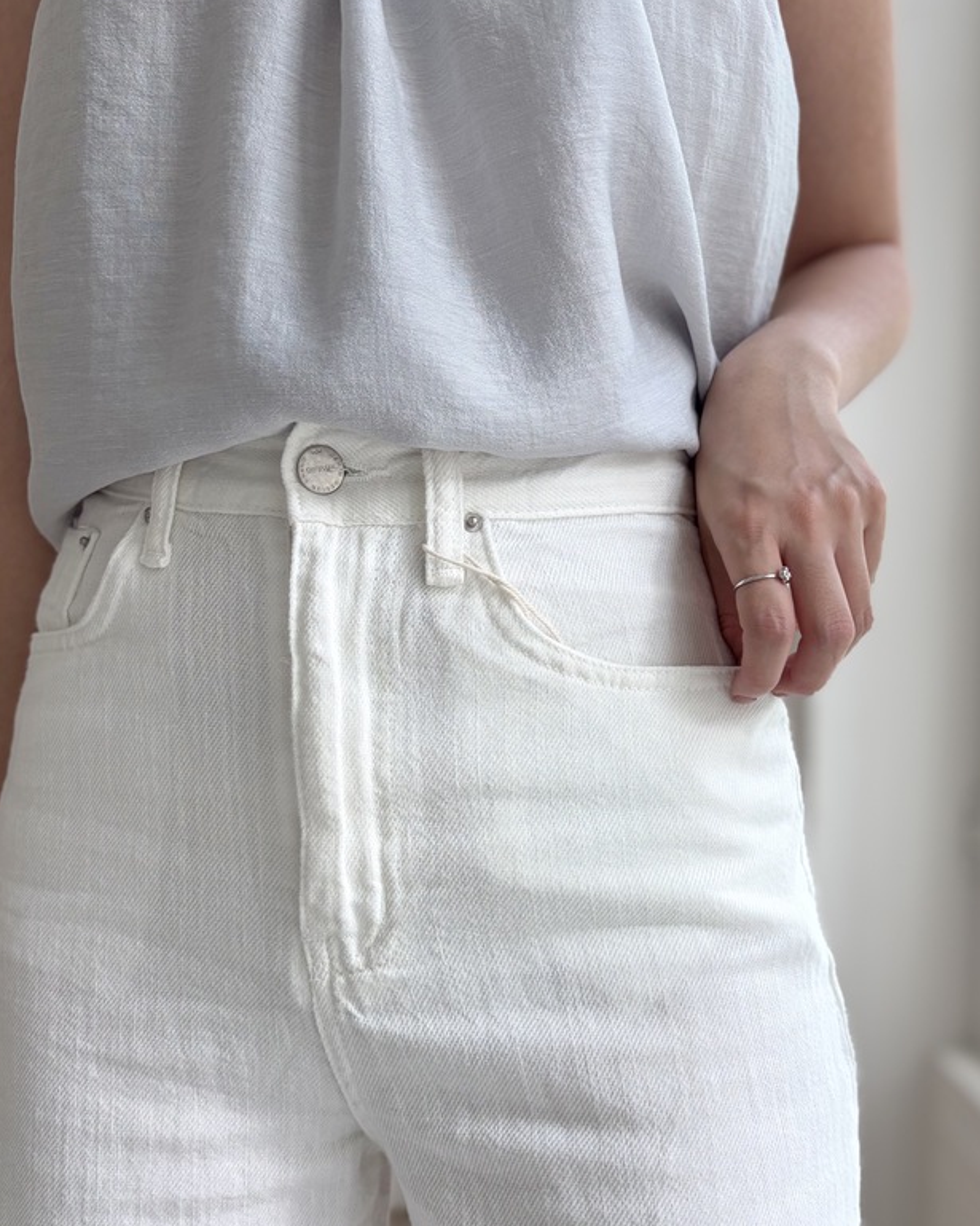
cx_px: 470
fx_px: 1197
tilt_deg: -3.3
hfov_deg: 44.5
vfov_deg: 53.4
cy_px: 789
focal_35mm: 33
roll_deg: +1.6
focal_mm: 5.96
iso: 64
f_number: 1.6
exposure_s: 1/120
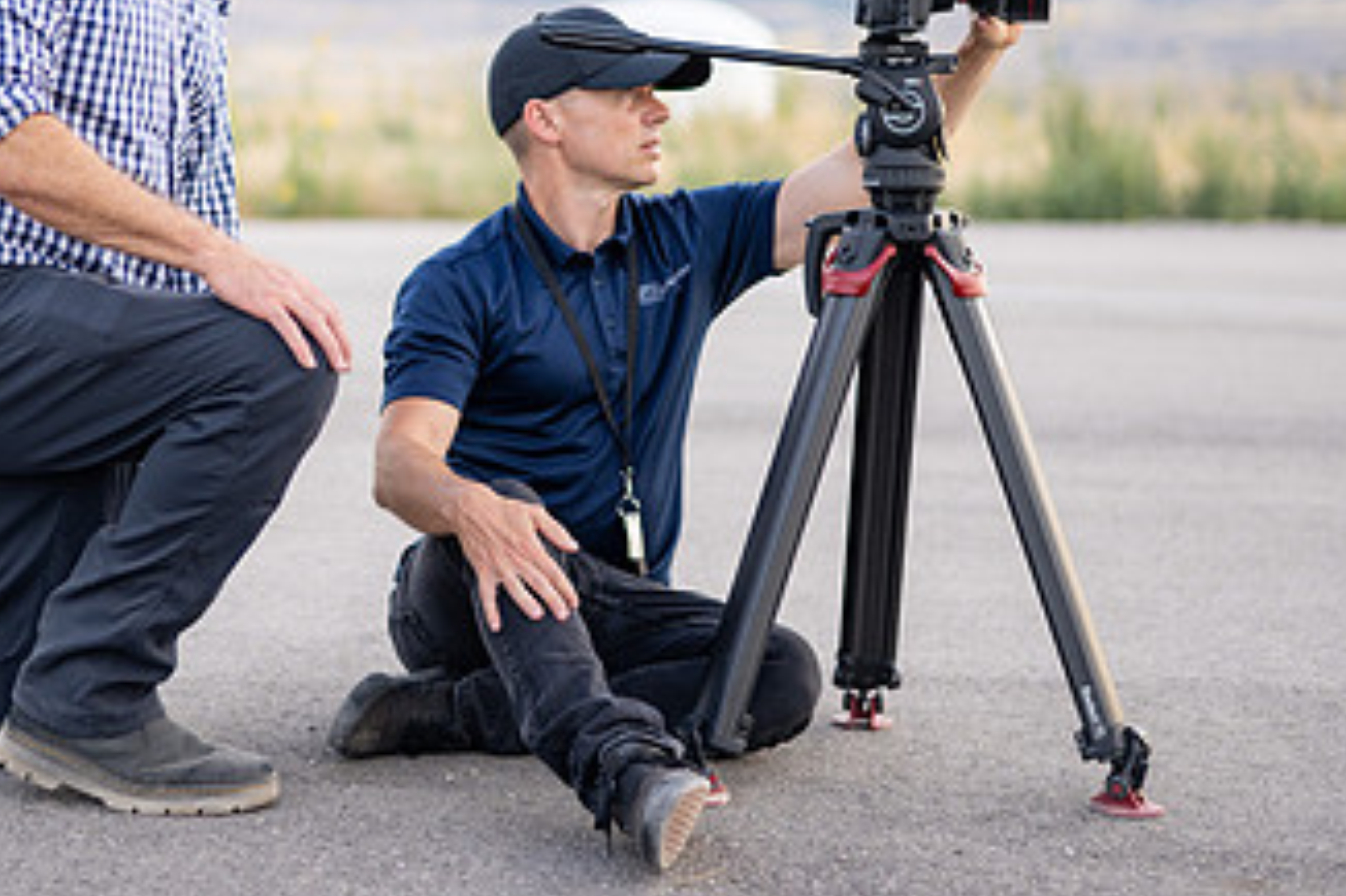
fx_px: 3326
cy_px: 142
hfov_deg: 22.7
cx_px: 339
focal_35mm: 89
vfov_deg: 15.2
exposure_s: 1/640
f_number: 1.8
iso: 200
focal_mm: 50
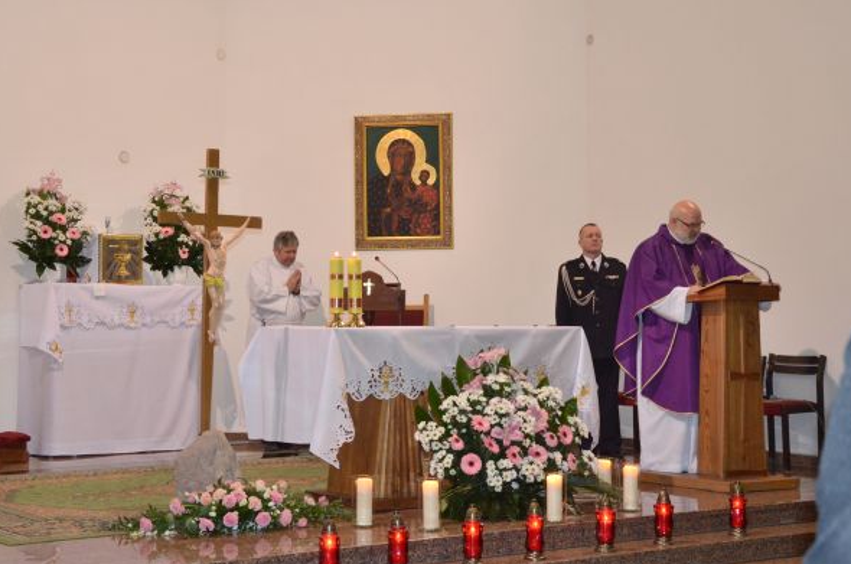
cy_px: 239
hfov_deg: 32.8
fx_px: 1439
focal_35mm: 61
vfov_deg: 22.2
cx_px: 342
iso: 1400
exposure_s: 1/60
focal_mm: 30
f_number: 4.2
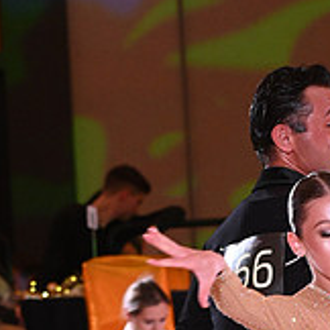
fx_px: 3128
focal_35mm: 290
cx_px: 243
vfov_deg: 6.0
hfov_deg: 6.0
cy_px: 456
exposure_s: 1/400
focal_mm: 95
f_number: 5
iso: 5000
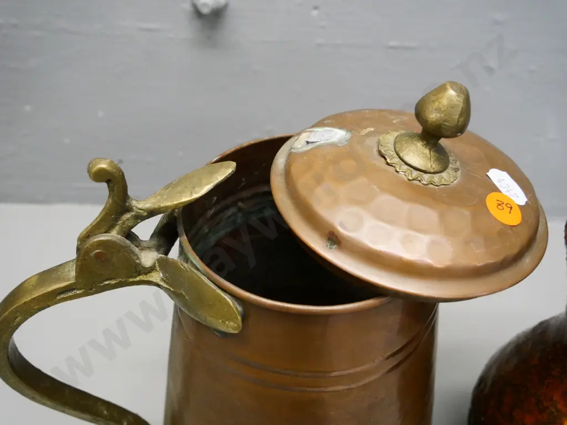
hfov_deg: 51.4
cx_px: 284
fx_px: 590
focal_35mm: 36
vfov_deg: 39.7
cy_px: 212
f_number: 5
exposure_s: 1/125
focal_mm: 18
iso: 3200
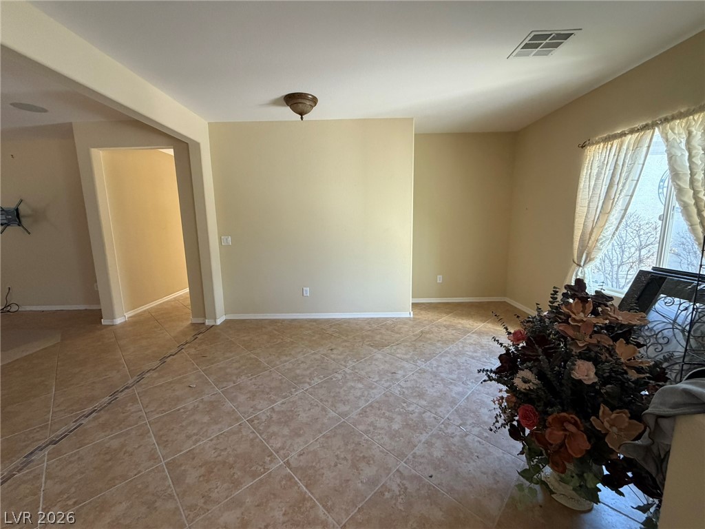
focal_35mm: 14
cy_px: 264
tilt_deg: -8.5
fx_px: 285
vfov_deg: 85.7
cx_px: 352
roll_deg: +0.9
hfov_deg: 102.1
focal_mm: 2.22
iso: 320
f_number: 2.2
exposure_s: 1/65
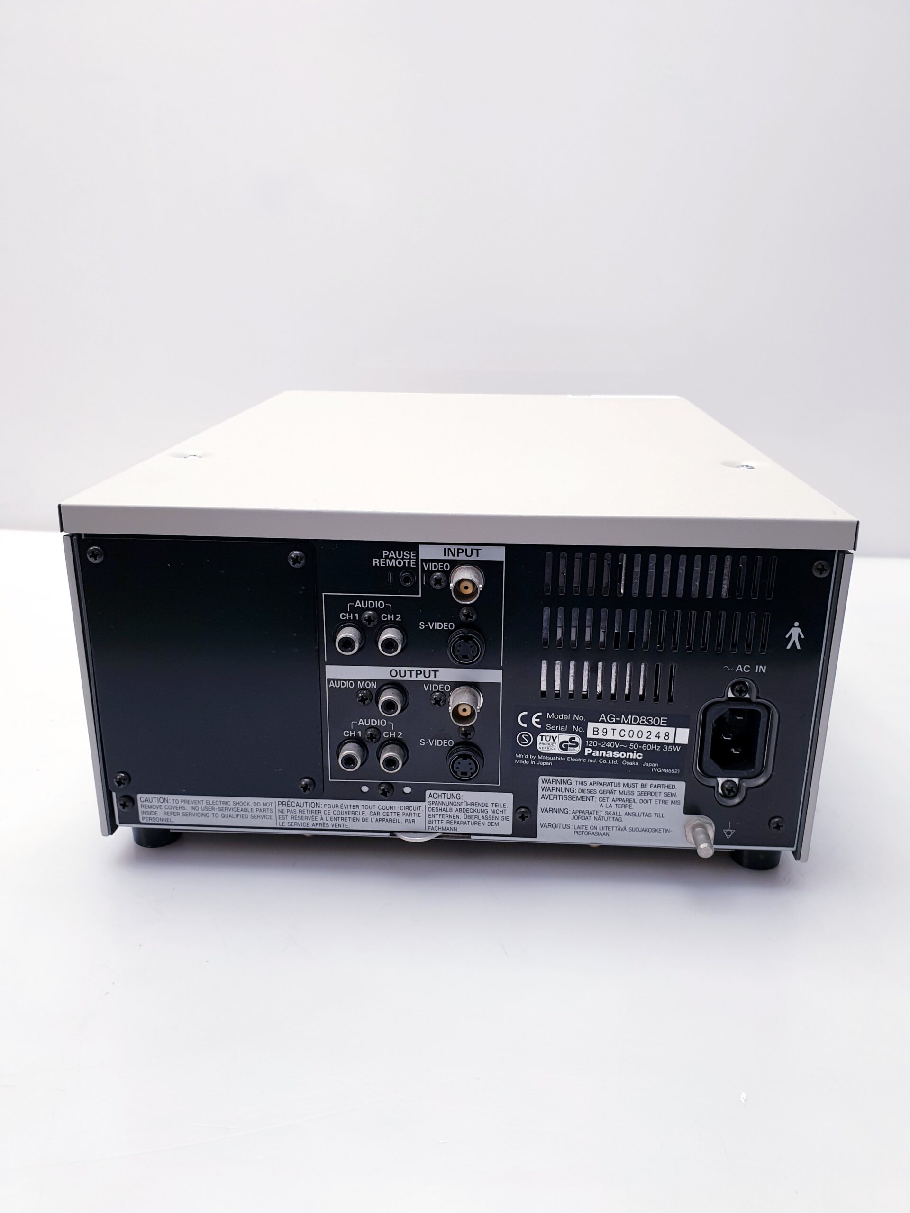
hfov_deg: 53.1
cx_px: 455
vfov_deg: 67.3
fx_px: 911
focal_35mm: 26
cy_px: 606
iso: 80
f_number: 2.4
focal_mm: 4.3
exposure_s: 1/50
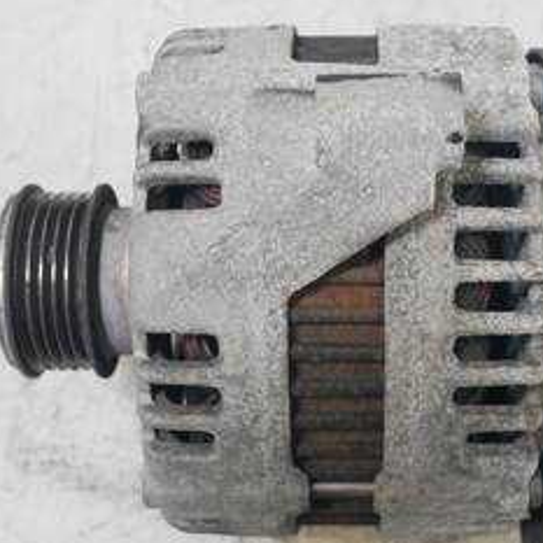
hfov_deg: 27.7
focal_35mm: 62
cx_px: 317
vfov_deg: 27.7
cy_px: 270
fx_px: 1100
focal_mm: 17
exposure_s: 1/60
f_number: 4.1
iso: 2000
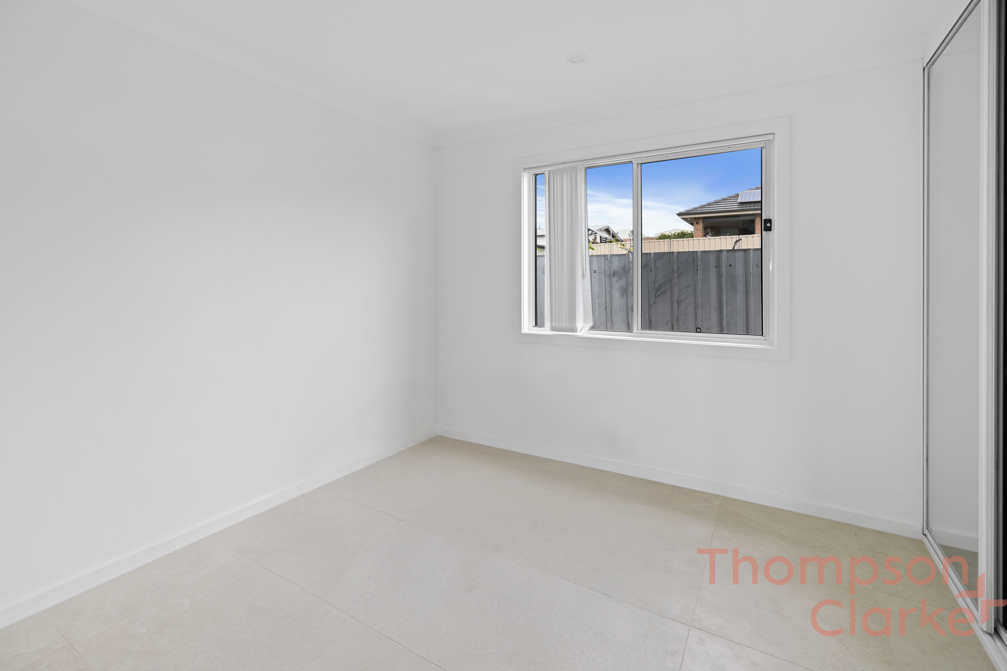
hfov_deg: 100.4
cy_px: 321
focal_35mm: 15
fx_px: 420
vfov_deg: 77.3
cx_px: 501
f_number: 4.5
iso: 100
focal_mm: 14
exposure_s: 1
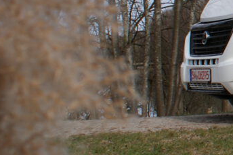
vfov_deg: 10.2
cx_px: 480
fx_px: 868
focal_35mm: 134
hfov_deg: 13.1
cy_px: 11
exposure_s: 1/125
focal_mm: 20
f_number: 10
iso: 100
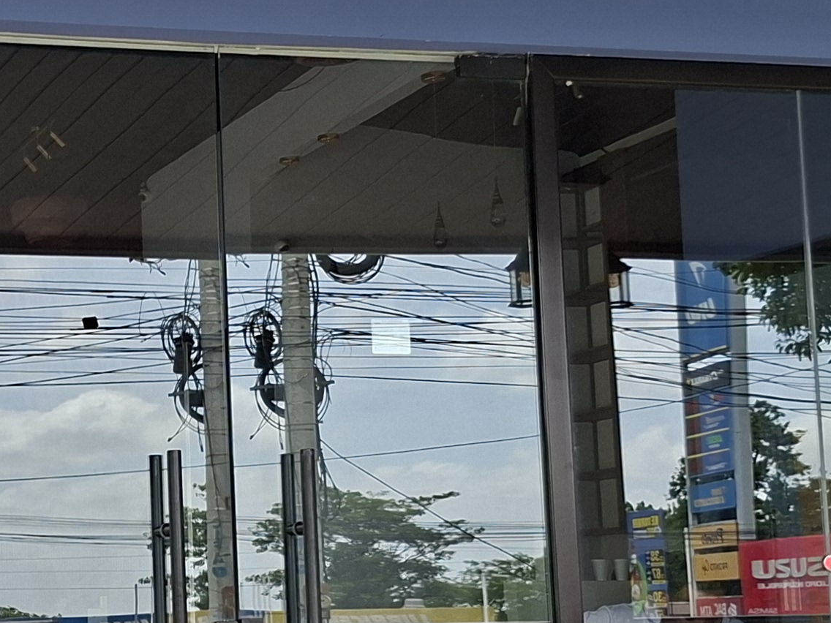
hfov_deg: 23.1
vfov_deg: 18.2
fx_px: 1945
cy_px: 376
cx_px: -12
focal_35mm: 81
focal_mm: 5.54
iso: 50
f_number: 1.8
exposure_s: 1/355
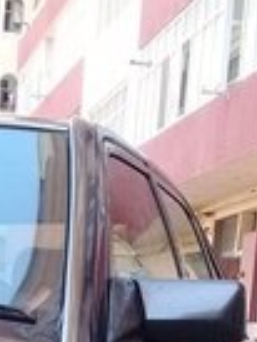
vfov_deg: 15.3
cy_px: 599
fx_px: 1107
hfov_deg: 12.8
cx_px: -67
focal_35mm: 112
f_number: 2.2
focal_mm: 3.3
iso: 64
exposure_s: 1/133
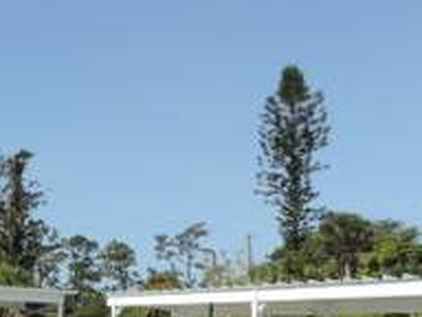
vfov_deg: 23.0
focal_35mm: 60
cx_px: 40
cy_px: 350
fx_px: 731
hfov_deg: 30.7
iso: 80
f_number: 3
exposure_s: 1/1250
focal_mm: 4.3
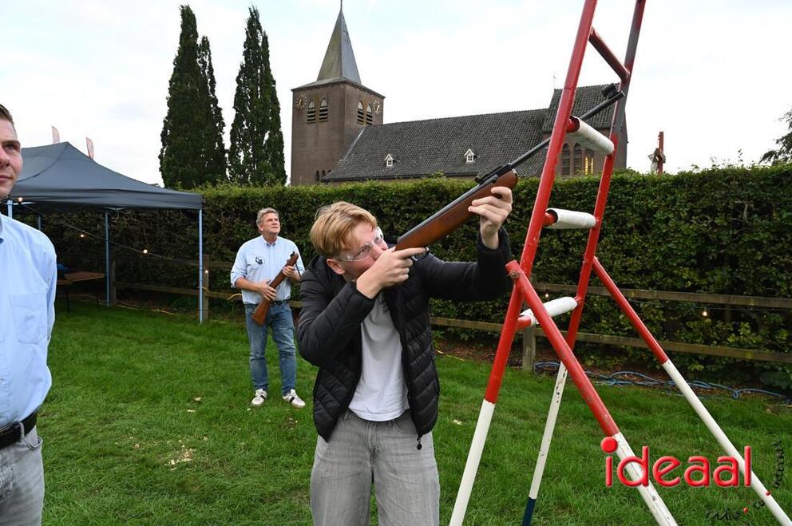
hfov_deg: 73.8
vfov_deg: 53.0
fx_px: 527
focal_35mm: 24
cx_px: 396
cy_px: 263
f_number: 8
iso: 1250
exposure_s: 1/250
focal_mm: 24
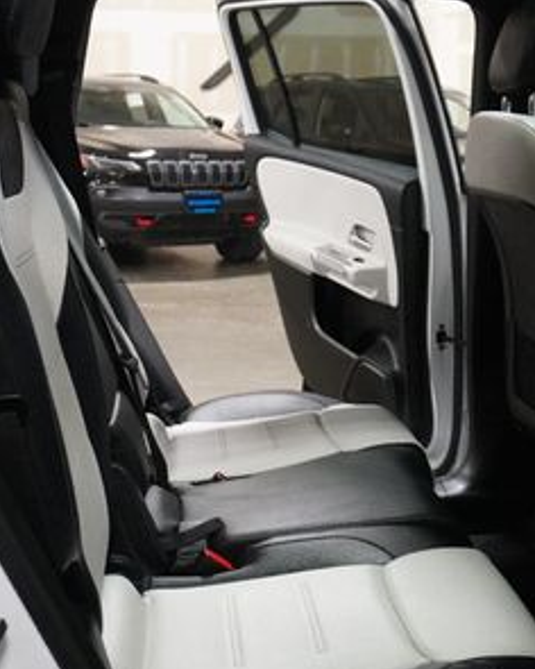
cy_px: 261
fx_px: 1089
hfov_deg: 27.5
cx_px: 322
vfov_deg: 34.0
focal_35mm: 55
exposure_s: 1/160
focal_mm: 18
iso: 6400
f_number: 3.5
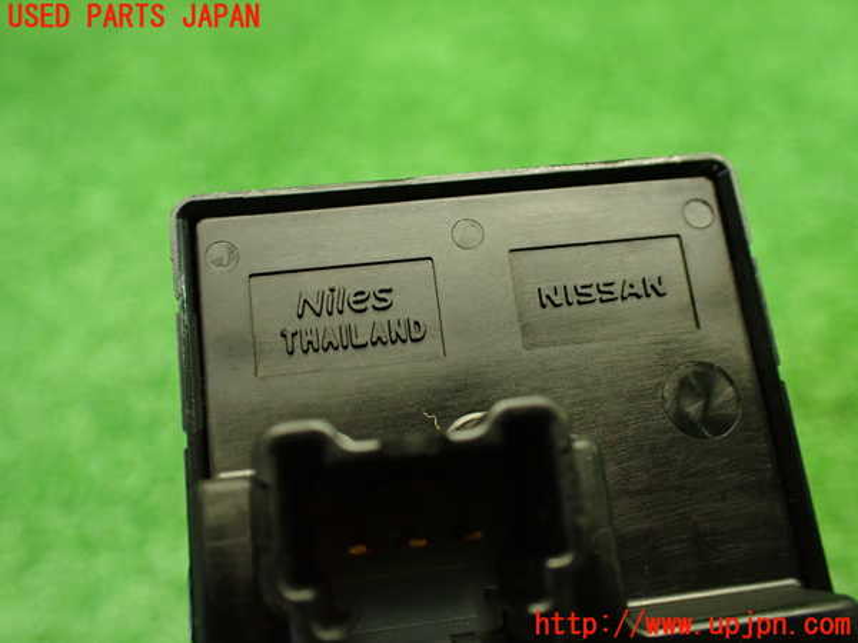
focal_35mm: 32
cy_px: 322
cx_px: 429
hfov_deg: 56.8
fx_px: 793
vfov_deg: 44.2
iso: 800
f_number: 2.4
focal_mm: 5.79
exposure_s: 1/80
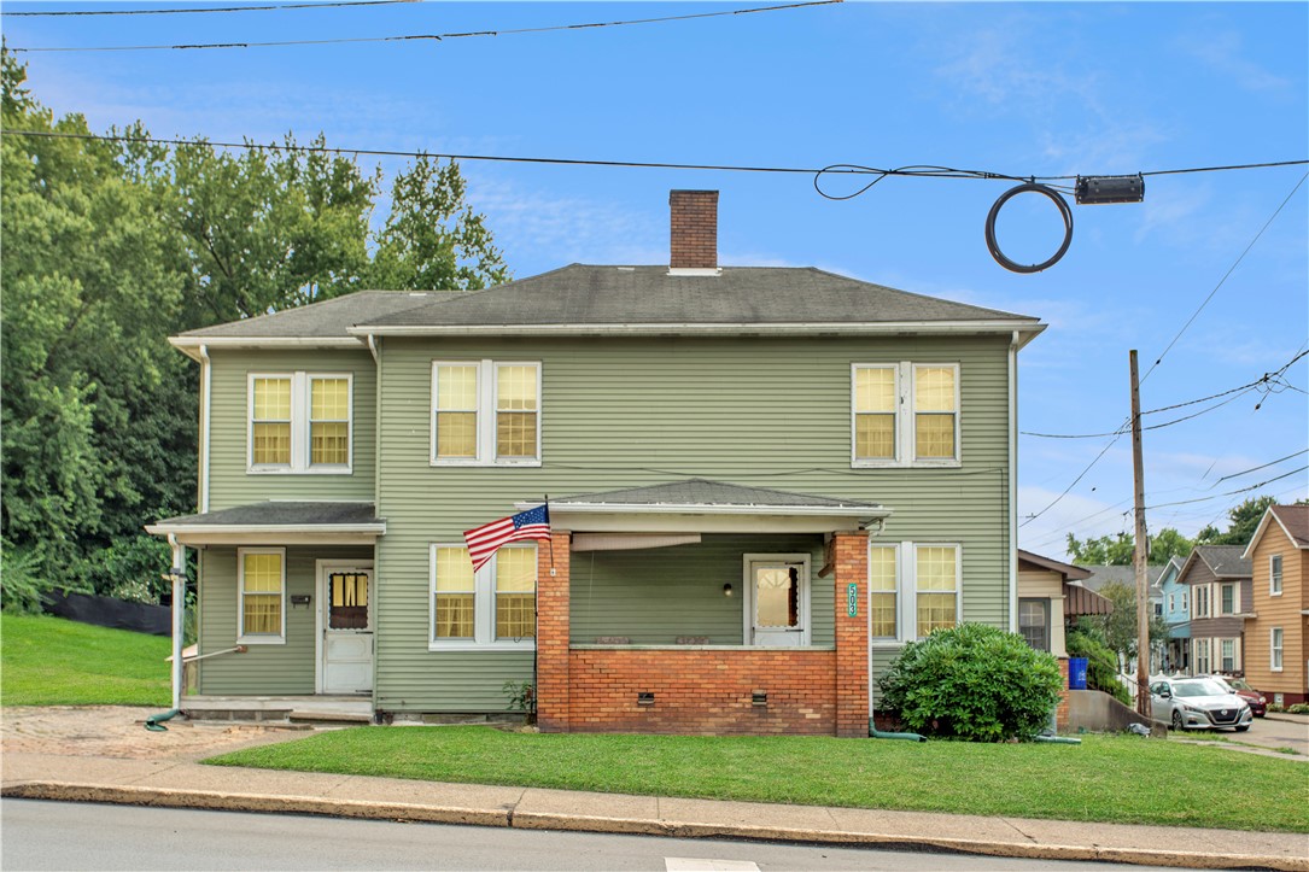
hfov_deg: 50.7
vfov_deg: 35.0
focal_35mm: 38
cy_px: 436
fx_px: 1381
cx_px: 654
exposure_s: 1/125
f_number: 4
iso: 64
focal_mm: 38
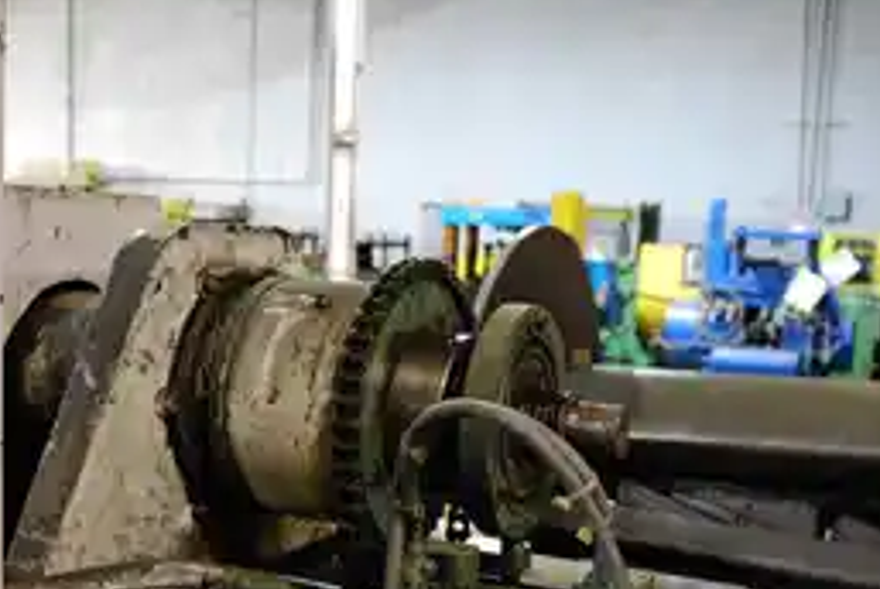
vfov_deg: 24.1
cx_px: 332
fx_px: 1370
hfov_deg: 35.4
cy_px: 411
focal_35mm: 56
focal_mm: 24
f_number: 4
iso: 1600
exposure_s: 1/10
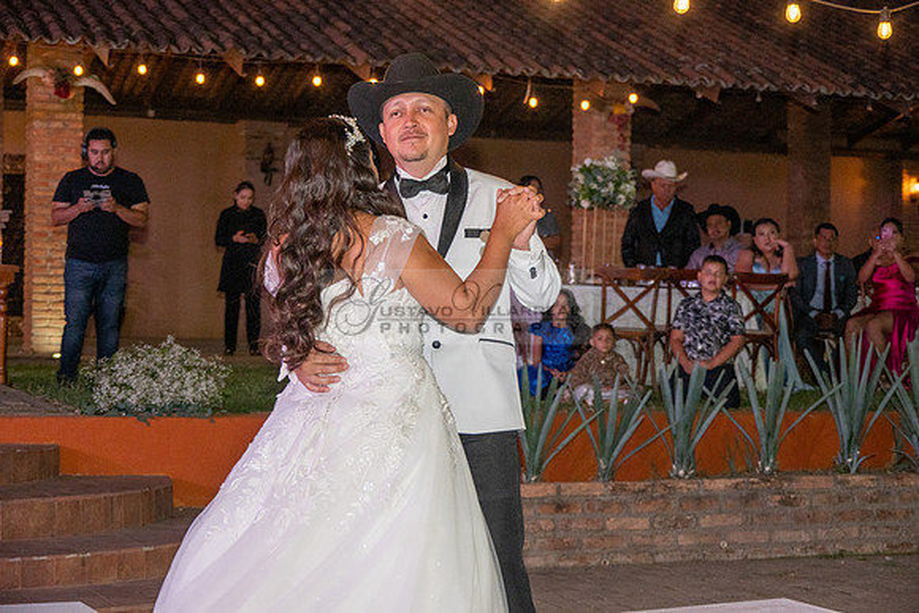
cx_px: 460
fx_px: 2017
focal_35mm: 79
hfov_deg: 25.7
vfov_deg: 17.3
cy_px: 306
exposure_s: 1/160
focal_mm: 79
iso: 2000
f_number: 6
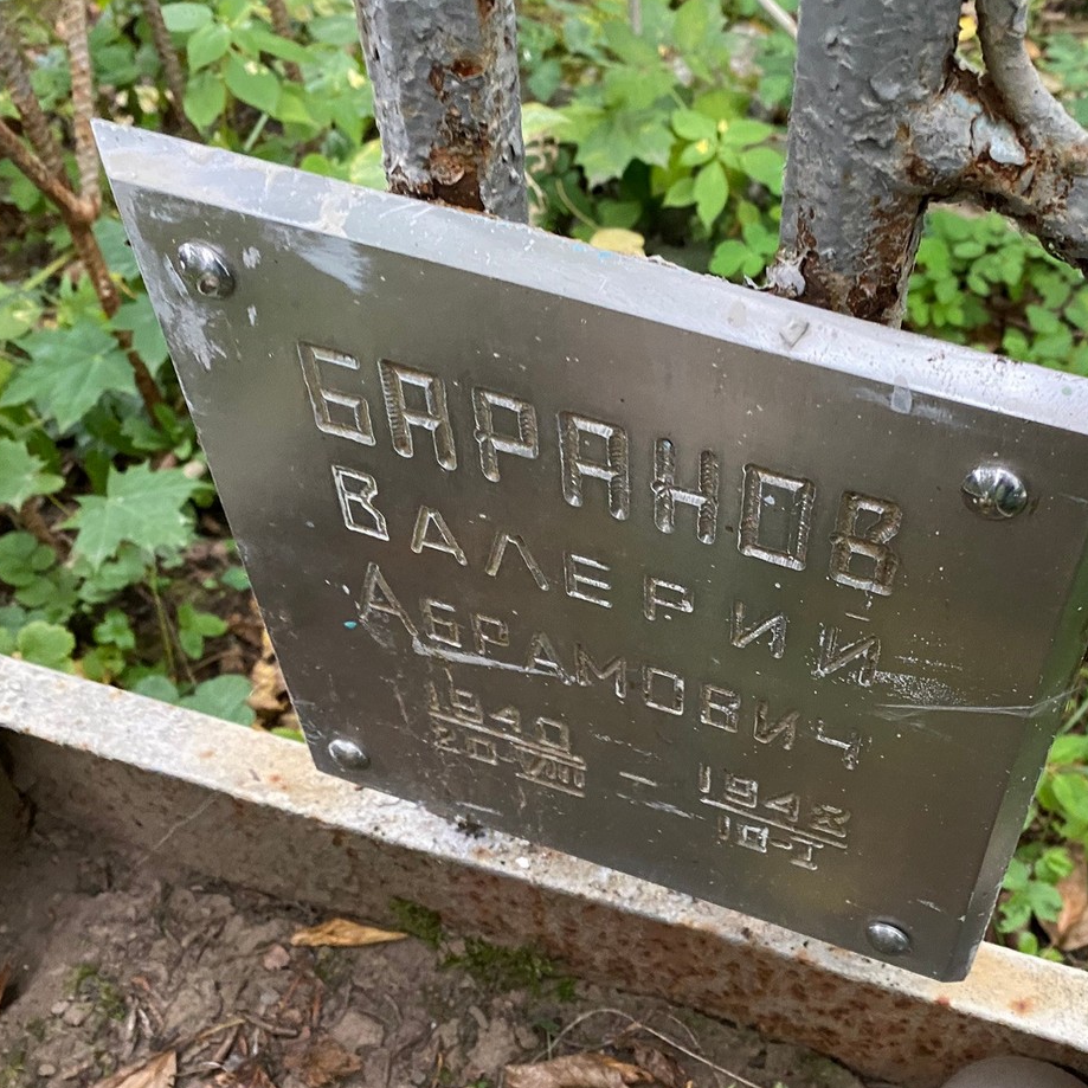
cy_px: 625
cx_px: 806
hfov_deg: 44.6
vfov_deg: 45.9
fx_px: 1280
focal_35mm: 36
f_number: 1.8
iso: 500
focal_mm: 4.25
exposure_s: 1/45
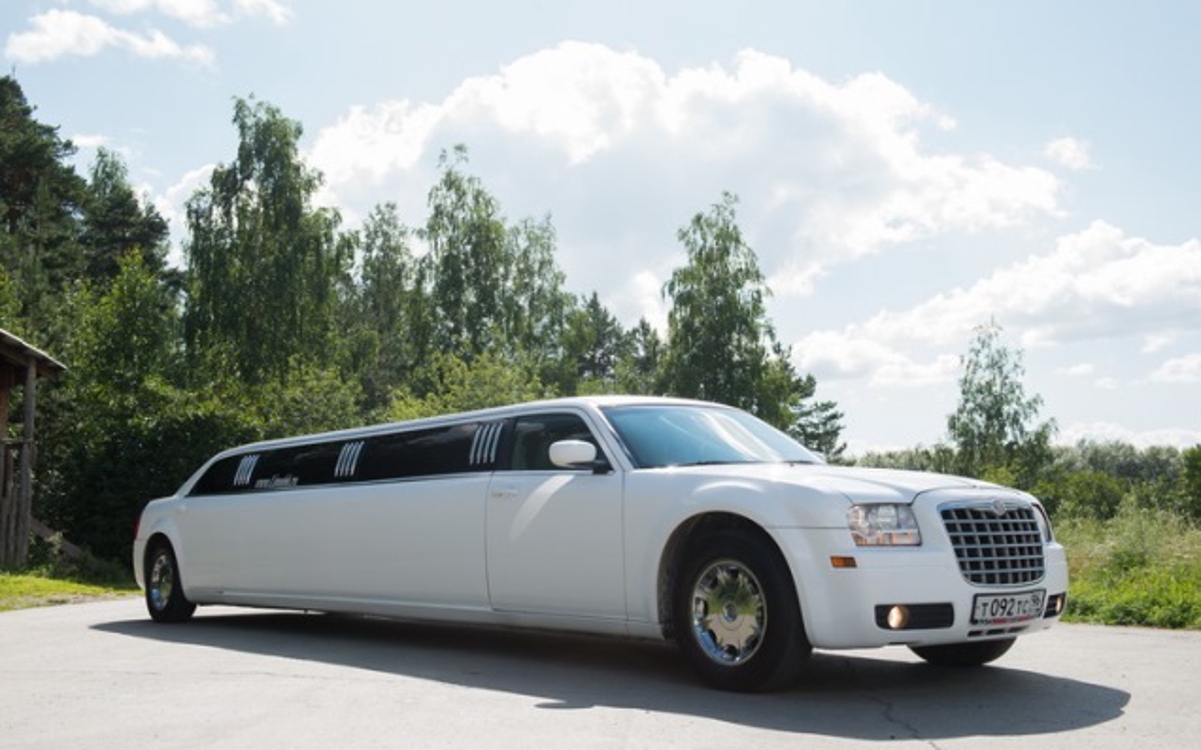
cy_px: 381
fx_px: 1276
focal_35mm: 39
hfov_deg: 50.4
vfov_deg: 32.7
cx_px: 602
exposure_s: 1/200
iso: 320
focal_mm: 38
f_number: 5.6
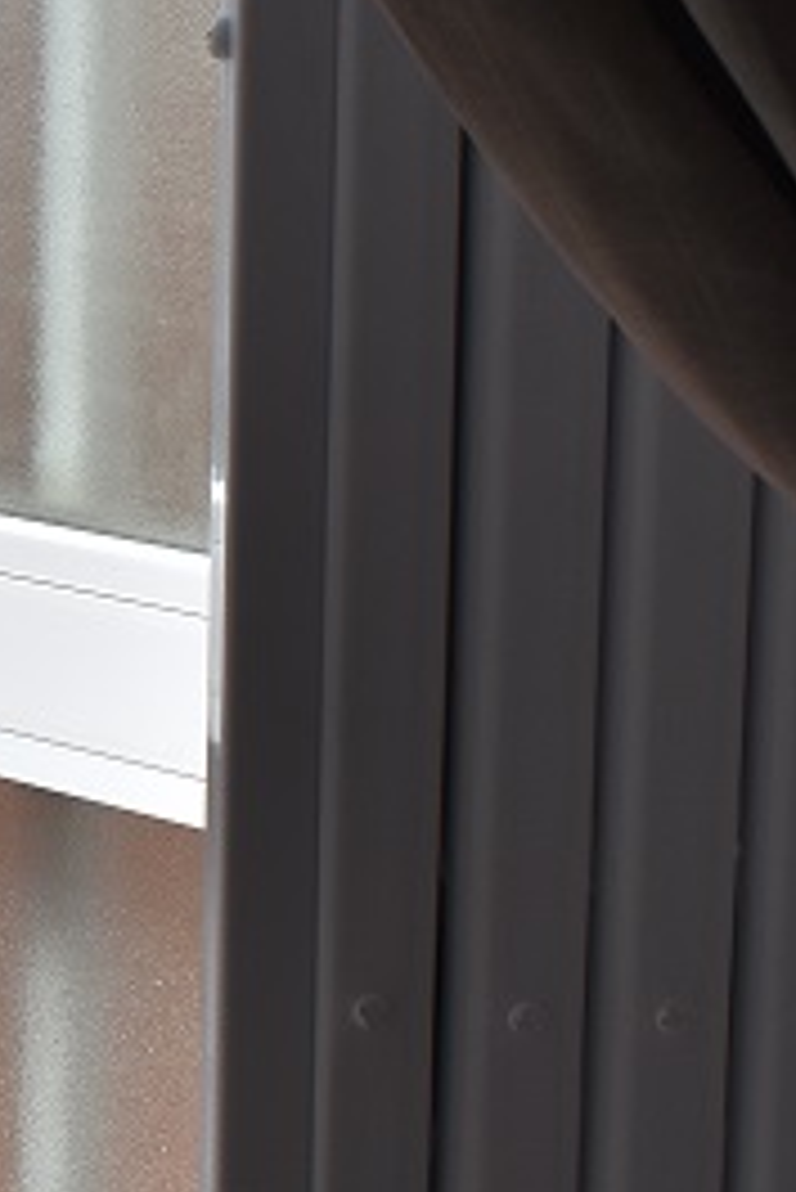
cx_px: -958
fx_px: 5399
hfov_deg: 7.9
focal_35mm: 163
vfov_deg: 12.6
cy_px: 598
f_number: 8
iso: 125
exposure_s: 1/500
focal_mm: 24
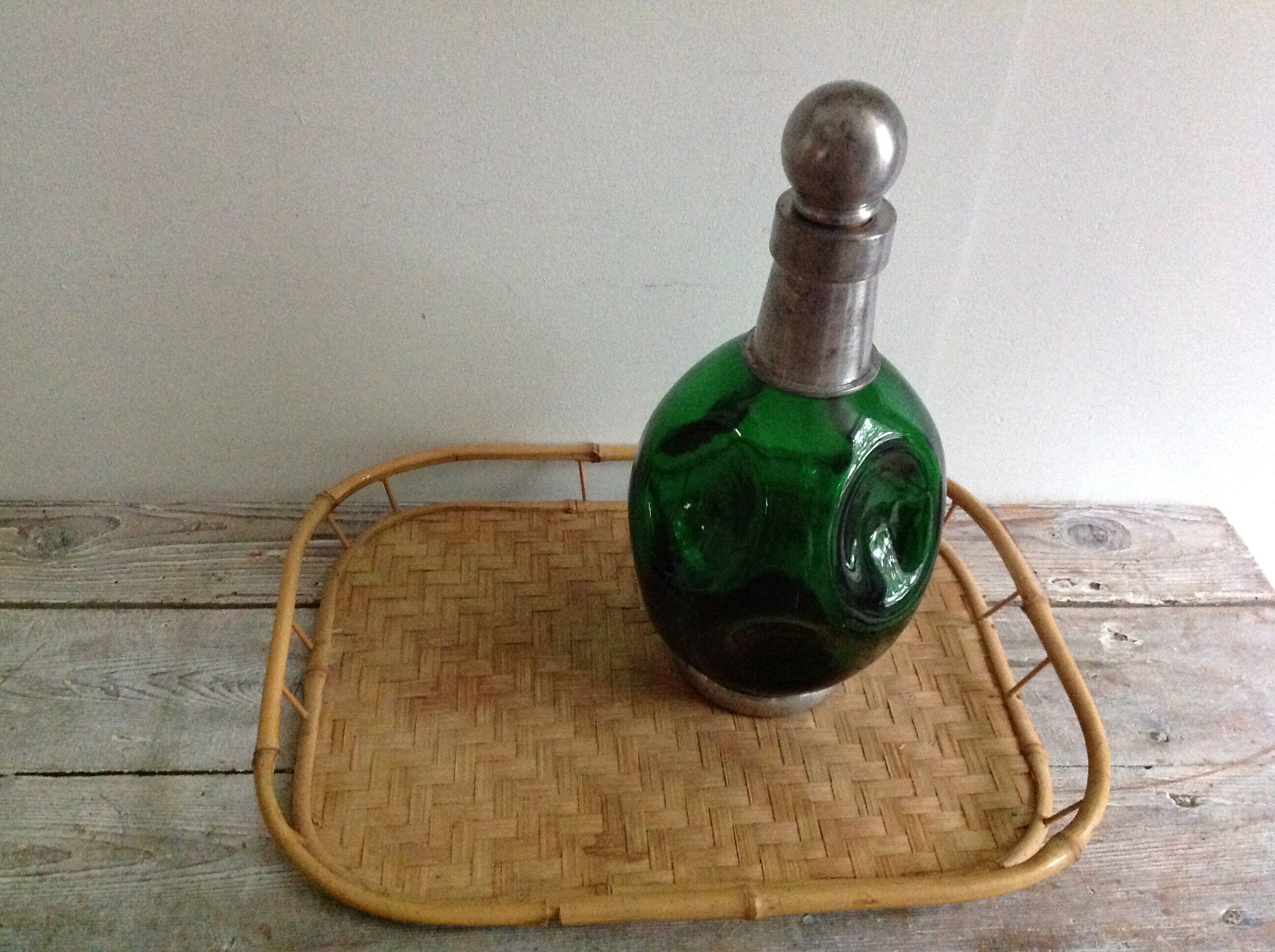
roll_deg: -3.1
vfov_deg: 40.6
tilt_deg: -39.8
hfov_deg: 52.7
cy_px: 476
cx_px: 638
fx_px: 1287
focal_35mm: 35
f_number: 2.4
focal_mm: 4.28
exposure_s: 1/15
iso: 800
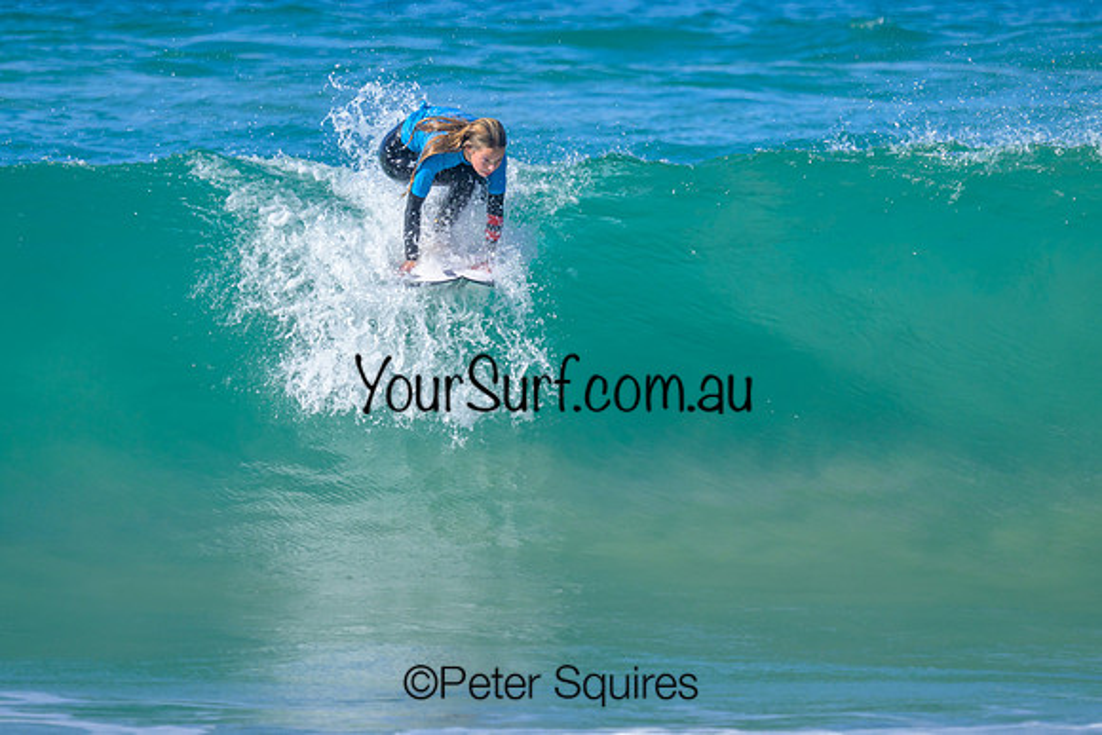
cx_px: 488
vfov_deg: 1.3
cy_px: 273
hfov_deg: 1.9
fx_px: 33630
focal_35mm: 1098
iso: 450
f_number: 6.3
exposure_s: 1/2000
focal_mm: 800
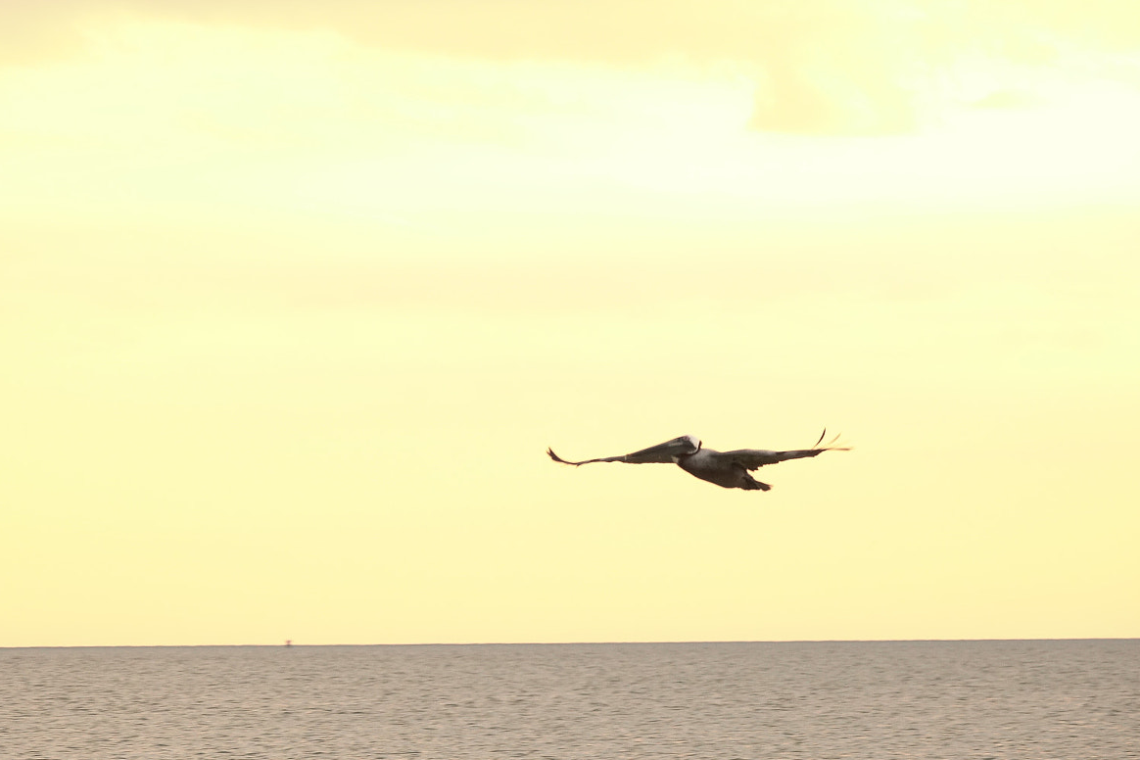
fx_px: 9309
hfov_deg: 7.0
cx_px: 482
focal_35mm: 294
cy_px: 357
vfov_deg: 4.7
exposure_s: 1/250
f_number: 4
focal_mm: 78.39
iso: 320
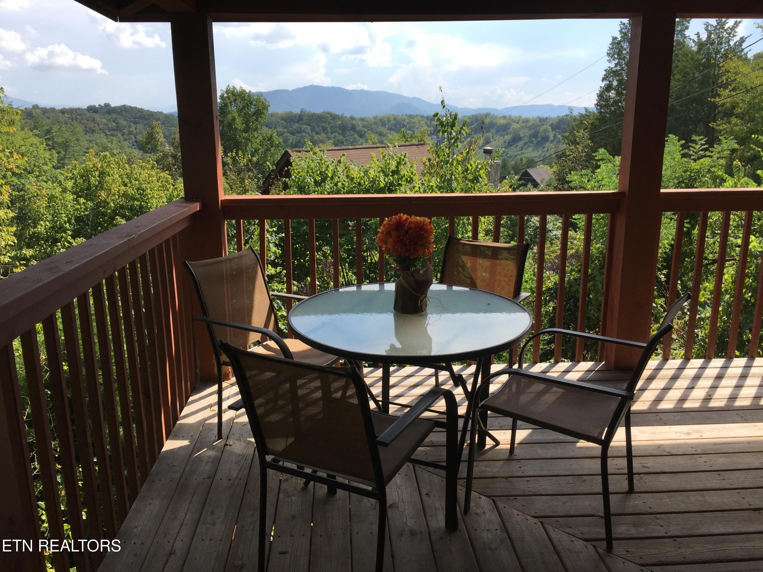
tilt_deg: -13.7
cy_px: 286
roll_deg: +0.0
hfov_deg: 61.7
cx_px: 382
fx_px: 639
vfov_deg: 48.2
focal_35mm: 29
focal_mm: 4.15
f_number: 2.2
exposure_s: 1/1276
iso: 32
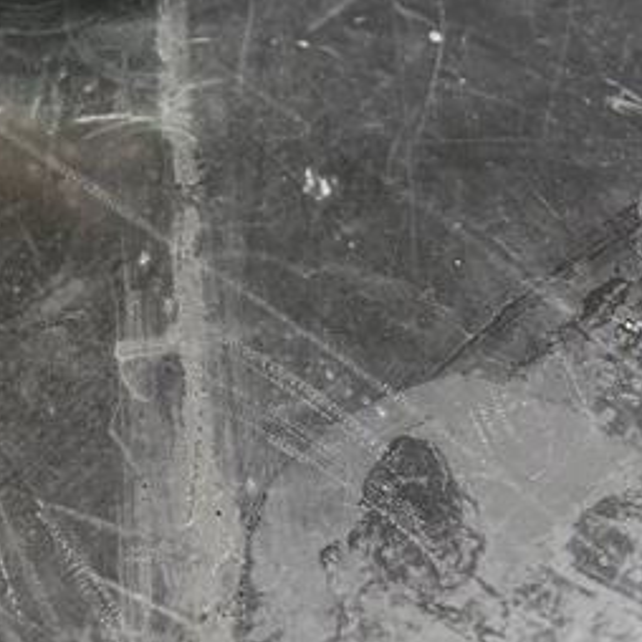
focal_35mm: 58
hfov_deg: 28.2
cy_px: -83
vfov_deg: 26.9
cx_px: 40
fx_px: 1217
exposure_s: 1/60
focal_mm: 4.2
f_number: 1.6
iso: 125
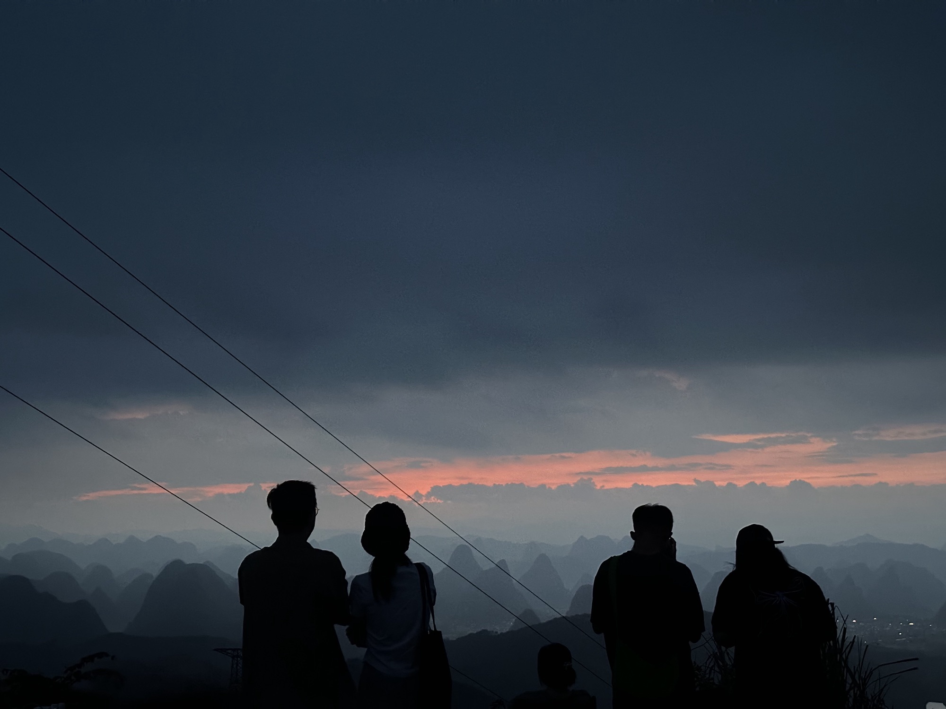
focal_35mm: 48
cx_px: 473
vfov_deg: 30.3
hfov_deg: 39.7
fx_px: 1312
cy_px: 354
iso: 1000
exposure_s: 1/15
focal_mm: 6.86
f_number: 1.78
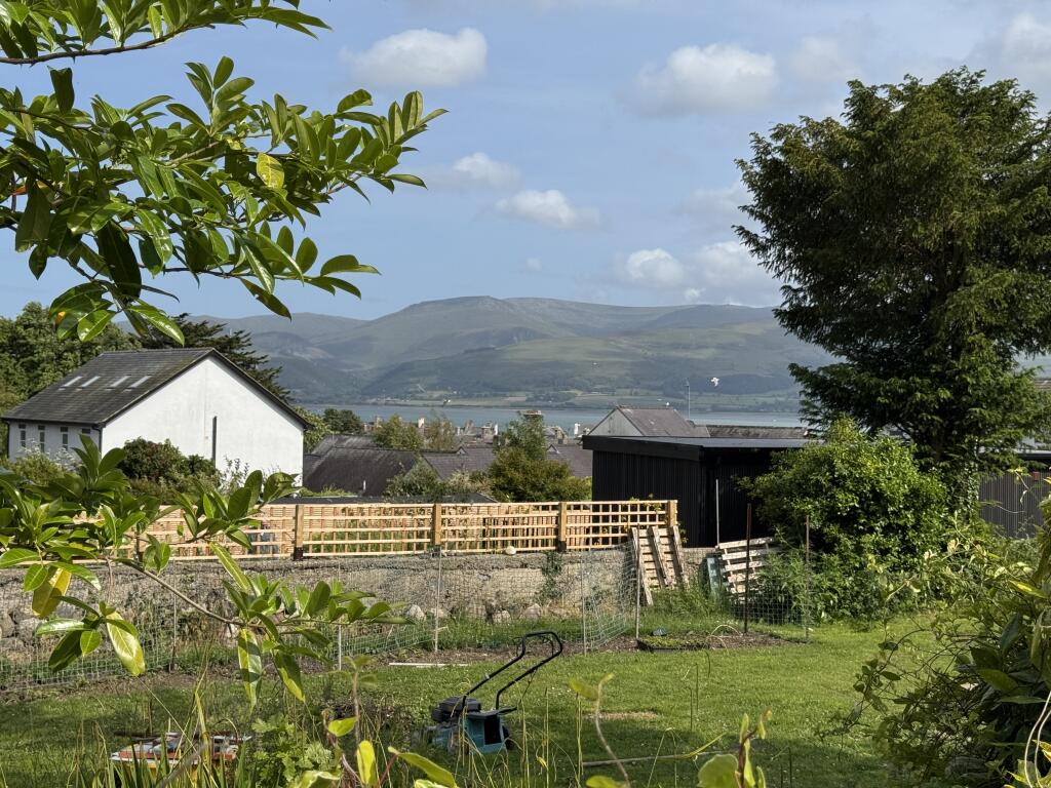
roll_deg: +0.1
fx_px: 1457
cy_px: 394
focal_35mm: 48
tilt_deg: +0.7
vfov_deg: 30.3
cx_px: 526
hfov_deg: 39.7
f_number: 1.78
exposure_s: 1/5848
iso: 64
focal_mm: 6.76
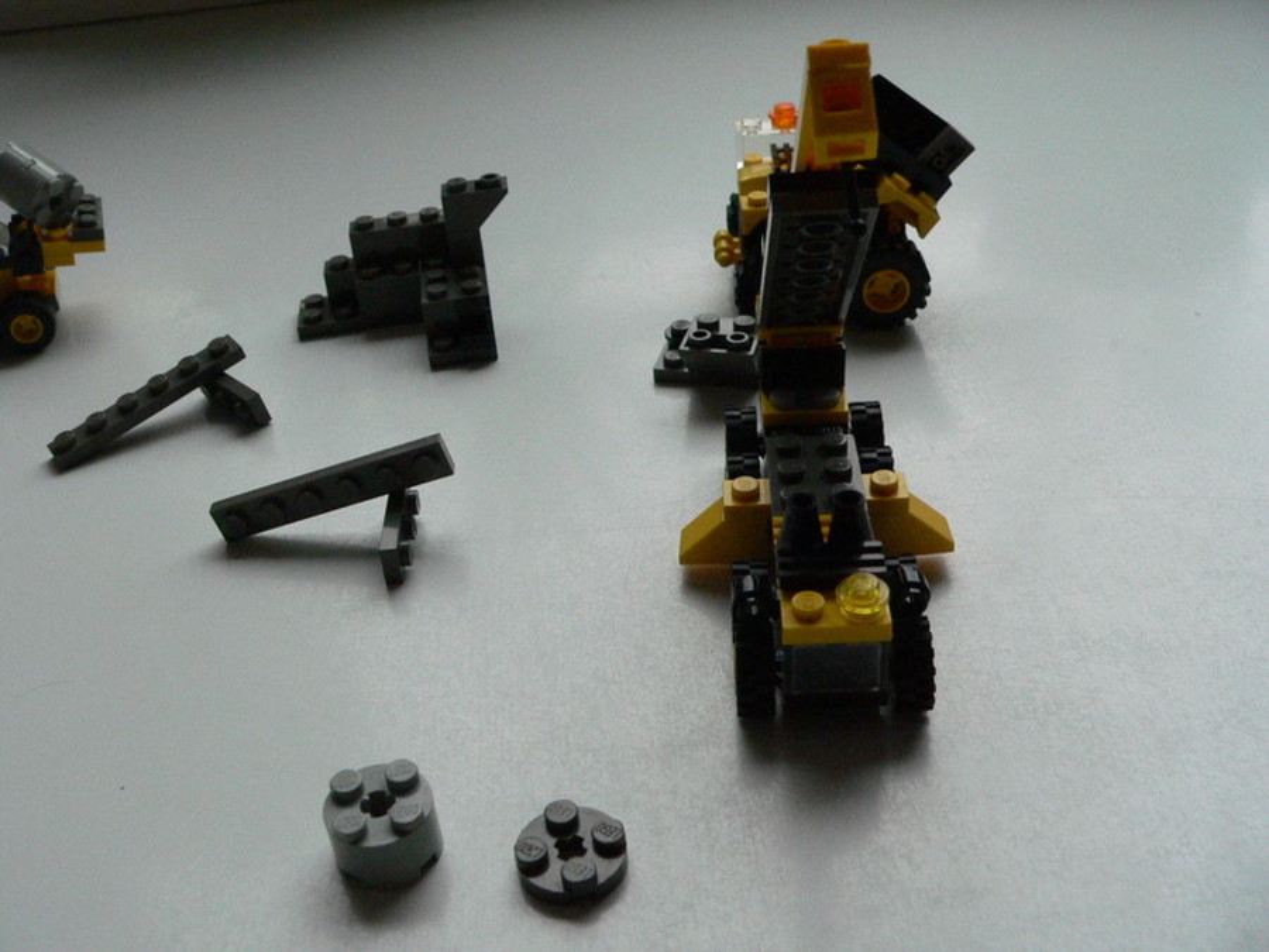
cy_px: 476
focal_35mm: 36
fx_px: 1320
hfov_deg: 51.4
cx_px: 634
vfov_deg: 39.7
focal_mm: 6
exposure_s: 1/200
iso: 400
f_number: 4
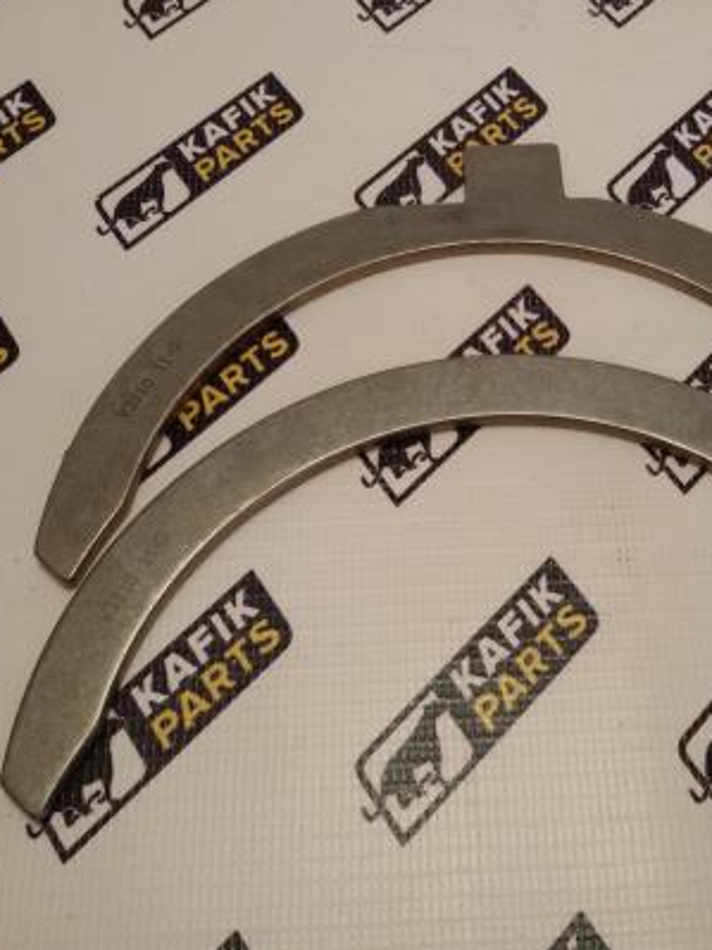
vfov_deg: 44.8
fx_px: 1152
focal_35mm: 42
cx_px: 495
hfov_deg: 33.9
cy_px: 475
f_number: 2.4
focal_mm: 2.93
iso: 64
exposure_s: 1/100
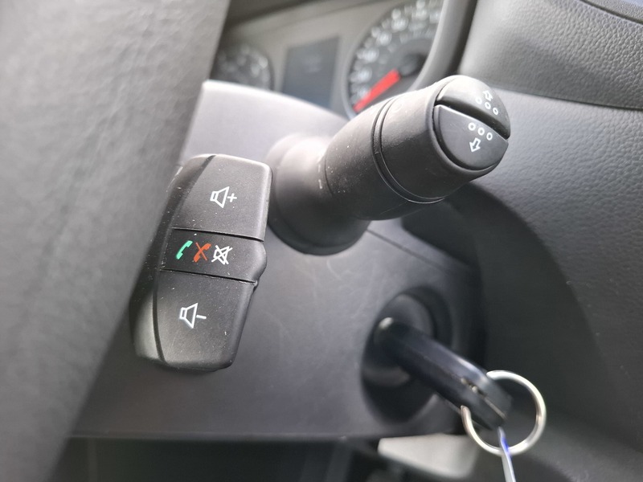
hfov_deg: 73.9
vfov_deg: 58.9
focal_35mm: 23
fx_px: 427
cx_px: 322
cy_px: 241
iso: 320
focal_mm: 5.54
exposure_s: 1/100
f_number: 1.8
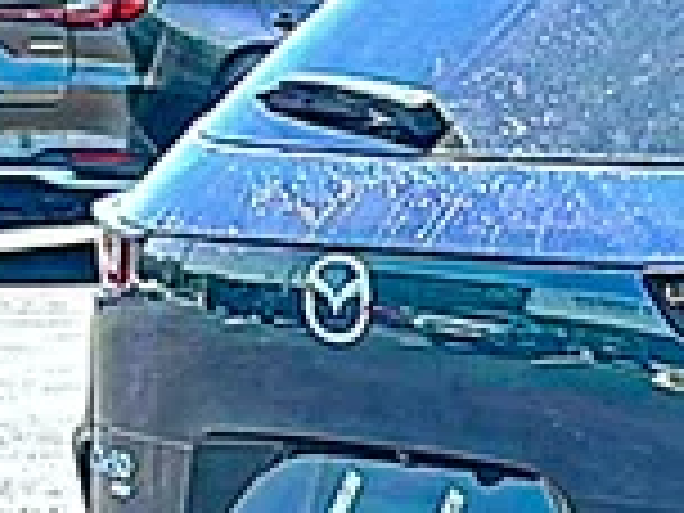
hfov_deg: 10.7
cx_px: 1472
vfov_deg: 8.9
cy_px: 416
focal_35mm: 166
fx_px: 3280
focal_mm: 6.86
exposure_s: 1/1397
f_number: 1.78
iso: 80
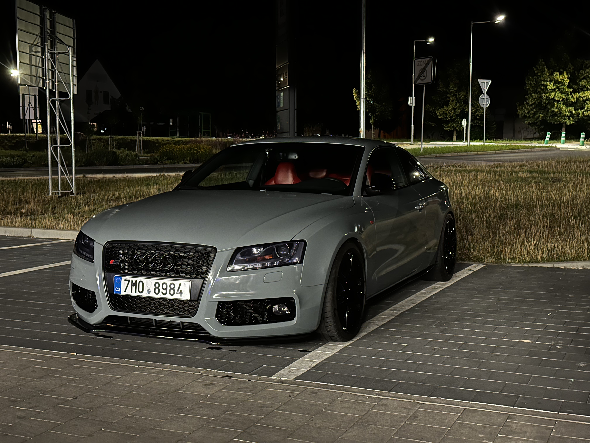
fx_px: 818
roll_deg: +0.6
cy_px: 222
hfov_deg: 39.7
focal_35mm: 48
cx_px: 295
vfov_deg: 30.3
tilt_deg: -4.6
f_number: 1.78
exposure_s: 1/9
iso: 640
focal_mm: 6.86
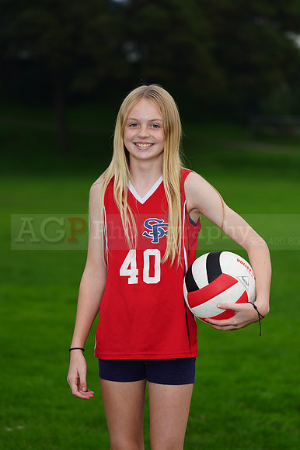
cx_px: 150
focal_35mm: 169
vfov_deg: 12.2
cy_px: 225
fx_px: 2115
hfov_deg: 8.1
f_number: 5.6
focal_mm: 169
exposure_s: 1/200
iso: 200
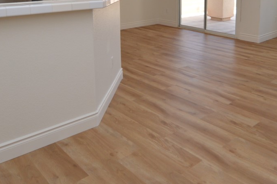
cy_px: 20
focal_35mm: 43
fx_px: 331
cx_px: 177
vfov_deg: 29.9
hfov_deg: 45.0
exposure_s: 1/125
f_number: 5.6
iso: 250
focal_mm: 12
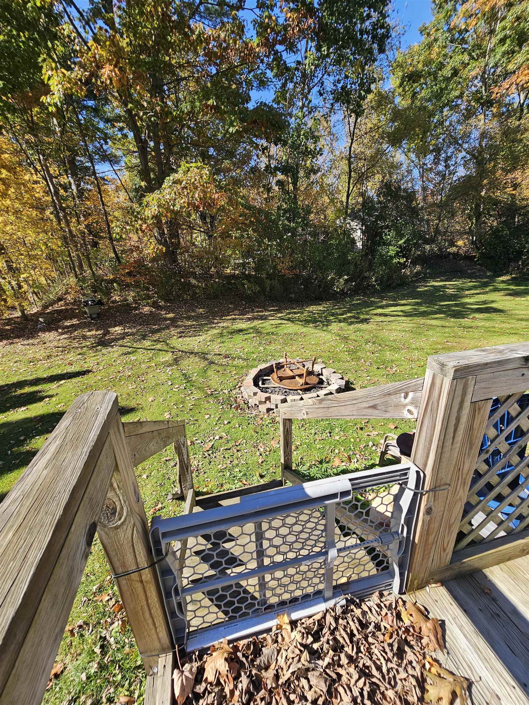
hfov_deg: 89.9
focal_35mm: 13
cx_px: 264
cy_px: 352
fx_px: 265
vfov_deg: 106.2
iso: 50
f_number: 2.2
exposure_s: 1/588
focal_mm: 2.2
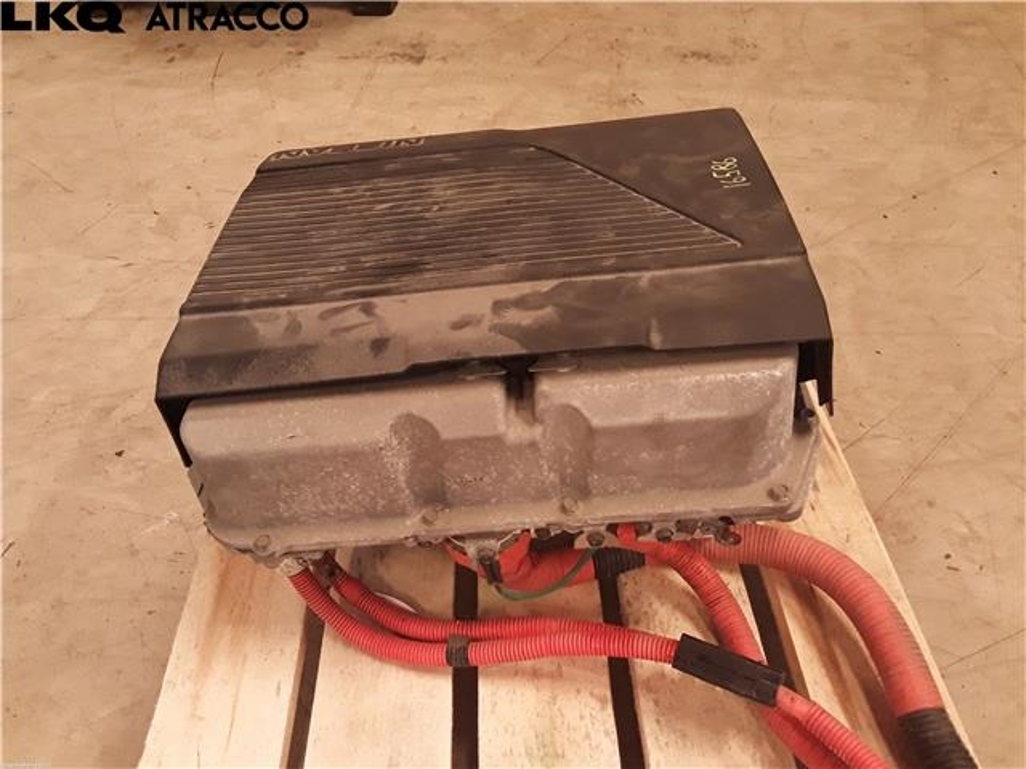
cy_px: 384
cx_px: 513
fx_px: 830
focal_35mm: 28
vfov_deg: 49.7
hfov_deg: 63.4
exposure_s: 1/50
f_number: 1.9
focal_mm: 2.91
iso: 100
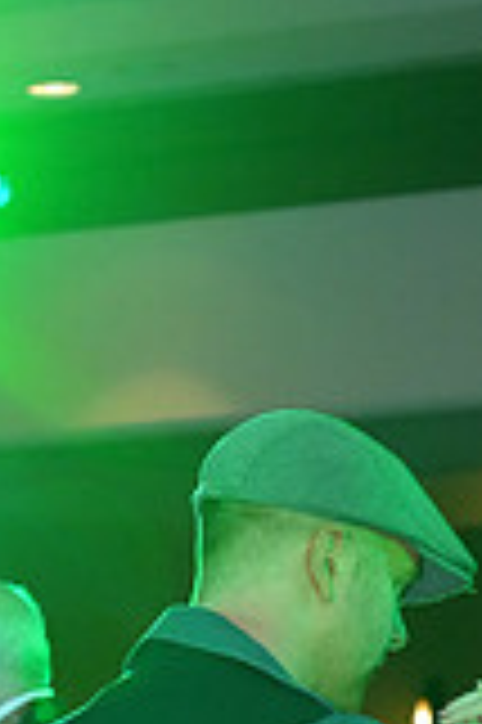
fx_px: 4790
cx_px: 484
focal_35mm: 238
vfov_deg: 8.3
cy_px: 1295
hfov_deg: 5.7
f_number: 5
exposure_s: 1/250
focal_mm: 66
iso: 6400
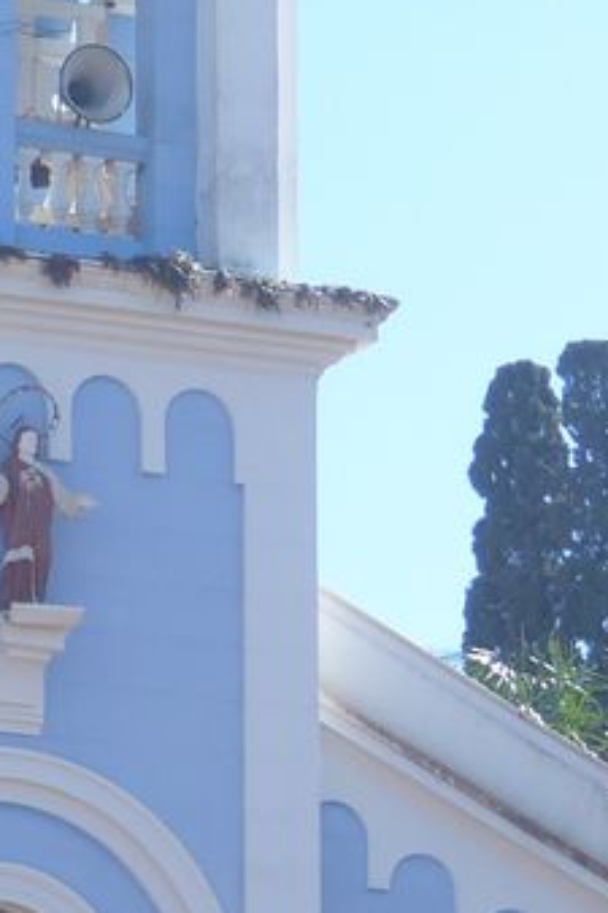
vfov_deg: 8.4
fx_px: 6238
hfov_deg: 5.6
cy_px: 635
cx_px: 86
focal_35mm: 246
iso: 80
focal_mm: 9
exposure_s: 1/320
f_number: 4.1
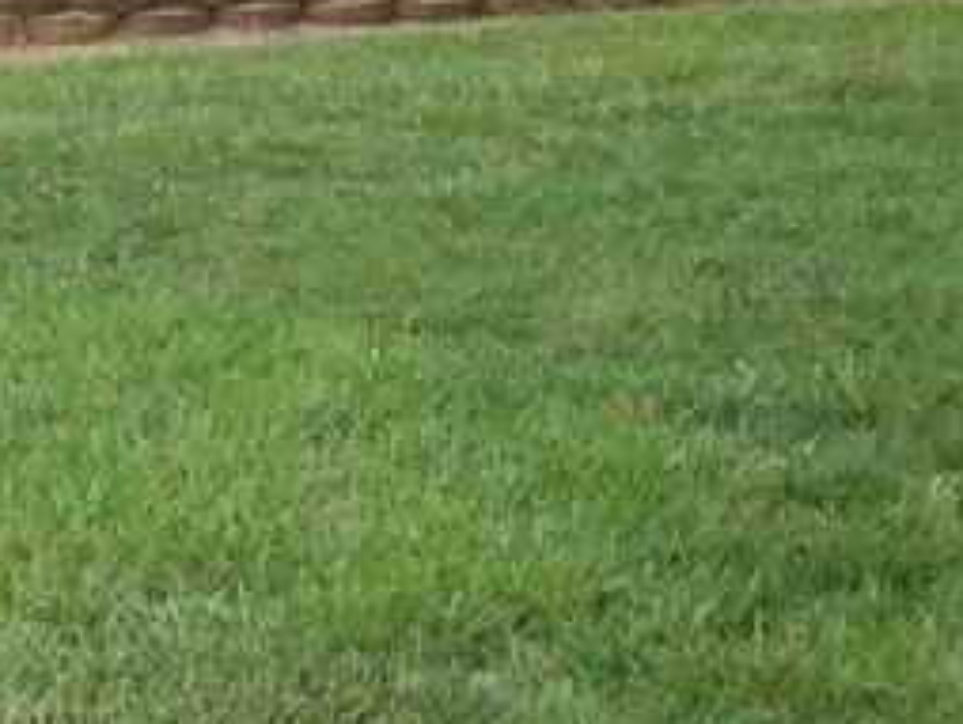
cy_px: -349
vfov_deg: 9.9
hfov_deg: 13.2
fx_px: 4038
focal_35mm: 145
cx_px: -246
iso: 80
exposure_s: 1/277
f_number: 2.7
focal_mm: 6
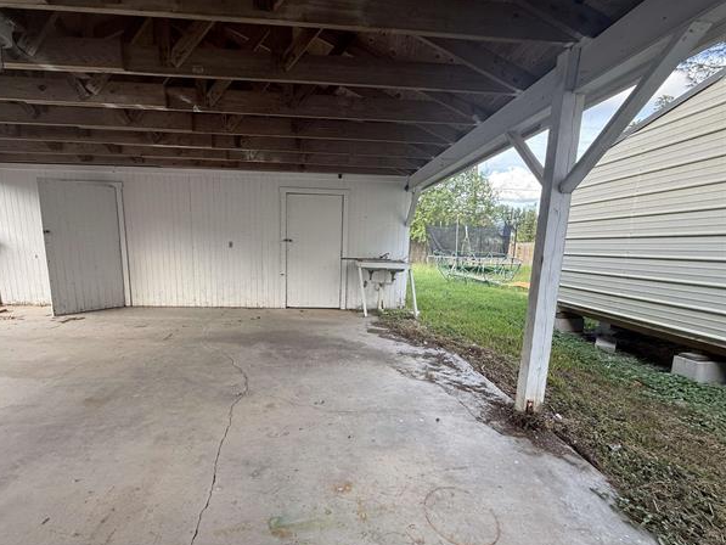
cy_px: 290
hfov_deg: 98.0
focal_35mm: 15
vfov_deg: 81.7
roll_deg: -1.2
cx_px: 338
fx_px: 315
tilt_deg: -8.4
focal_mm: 2.22
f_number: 2.2
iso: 64
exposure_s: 1/153
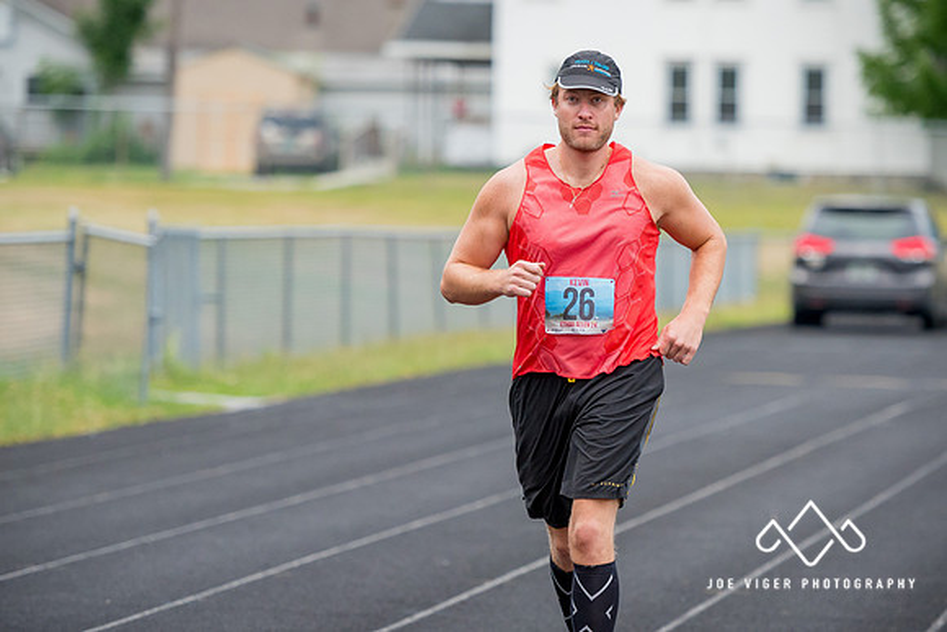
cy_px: 280
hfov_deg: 9.3
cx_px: 557
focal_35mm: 222
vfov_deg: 6.2
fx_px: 5829
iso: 1250
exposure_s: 1/4000
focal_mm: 165
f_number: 3.2
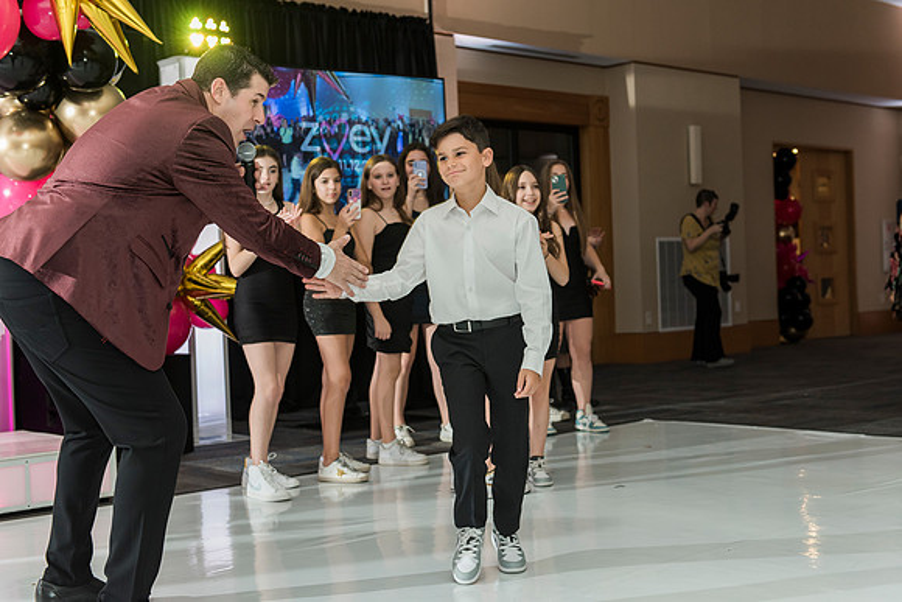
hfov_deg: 39.6
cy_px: 301
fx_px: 1253
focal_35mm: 50
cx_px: 451
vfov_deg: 27.0
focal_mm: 50
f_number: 4
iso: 1000
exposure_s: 1/100
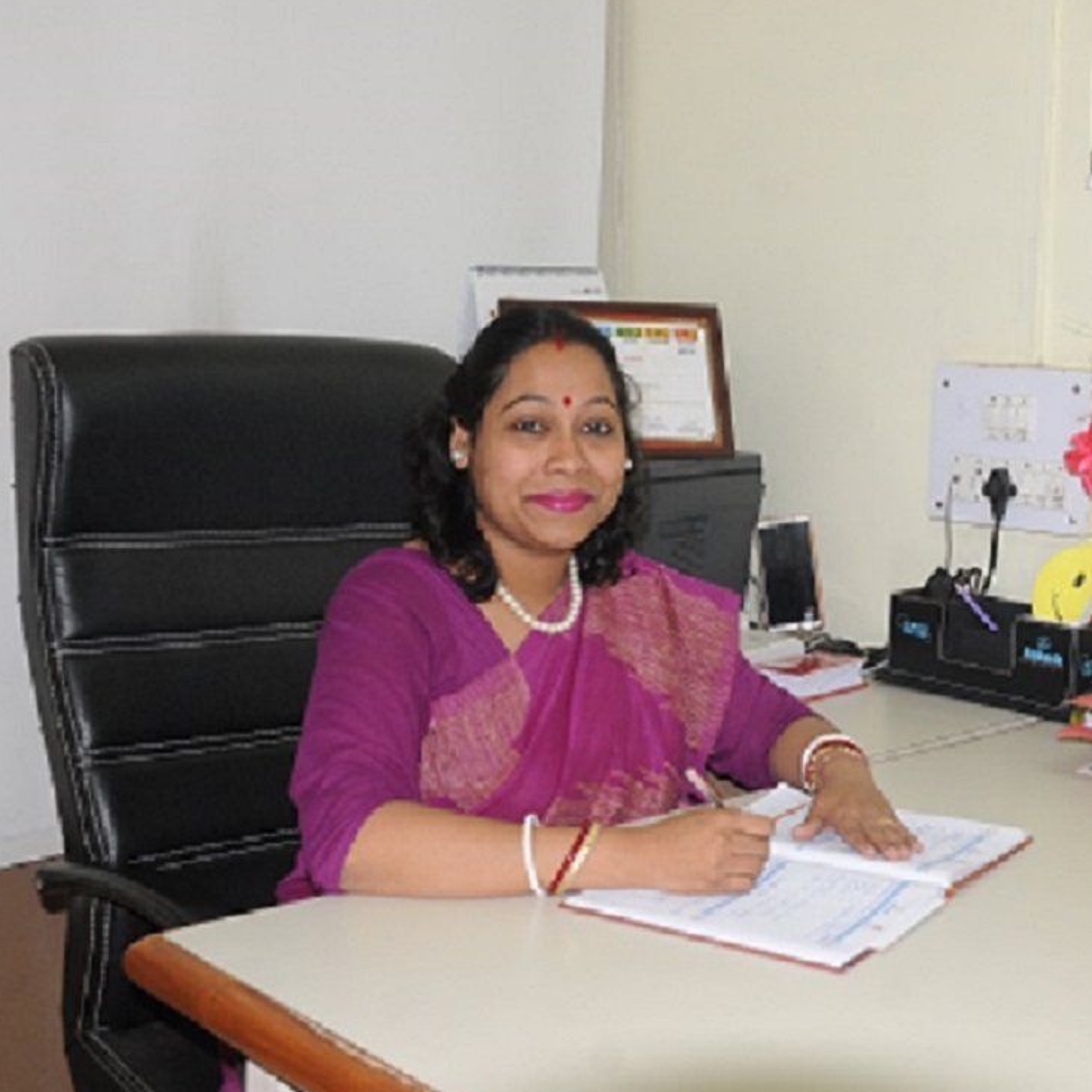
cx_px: 764
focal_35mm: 50
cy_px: 563
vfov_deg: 34.0
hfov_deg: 33.6
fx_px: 1785
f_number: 6.3
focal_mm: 24
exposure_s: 1/60
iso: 640
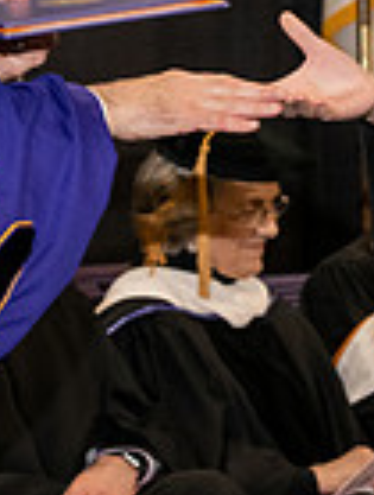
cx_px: 296
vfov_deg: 7.0
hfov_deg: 5.3
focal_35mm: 280
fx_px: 4015
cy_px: -41
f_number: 5
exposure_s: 1/200
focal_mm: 70
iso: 2000
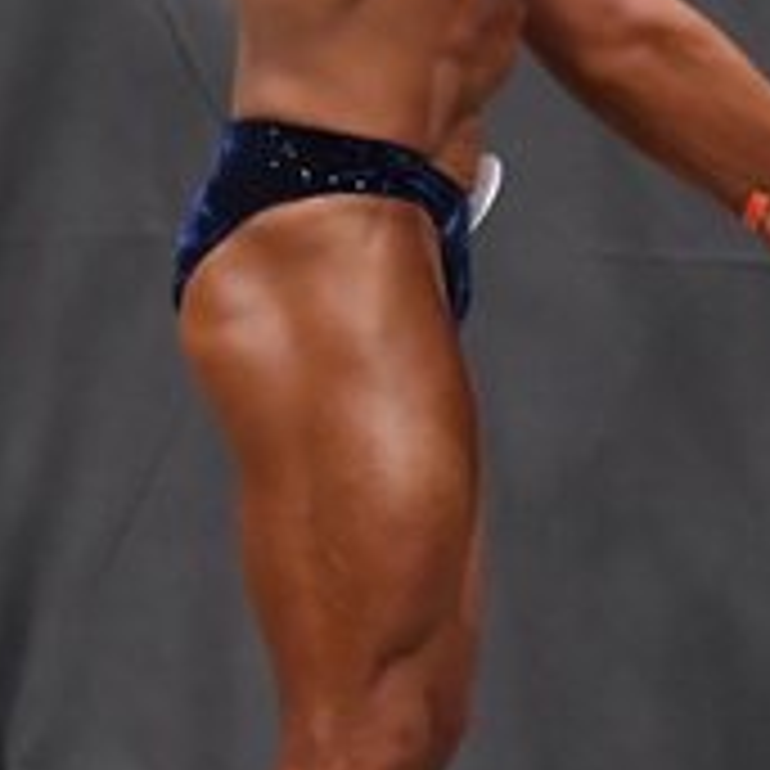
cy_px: 293
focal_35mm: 778
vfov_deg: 2.3
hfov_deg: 2.3
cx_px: 1051
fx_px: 19579
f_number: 5.6
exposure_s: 1/400
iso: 6400
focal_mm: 135
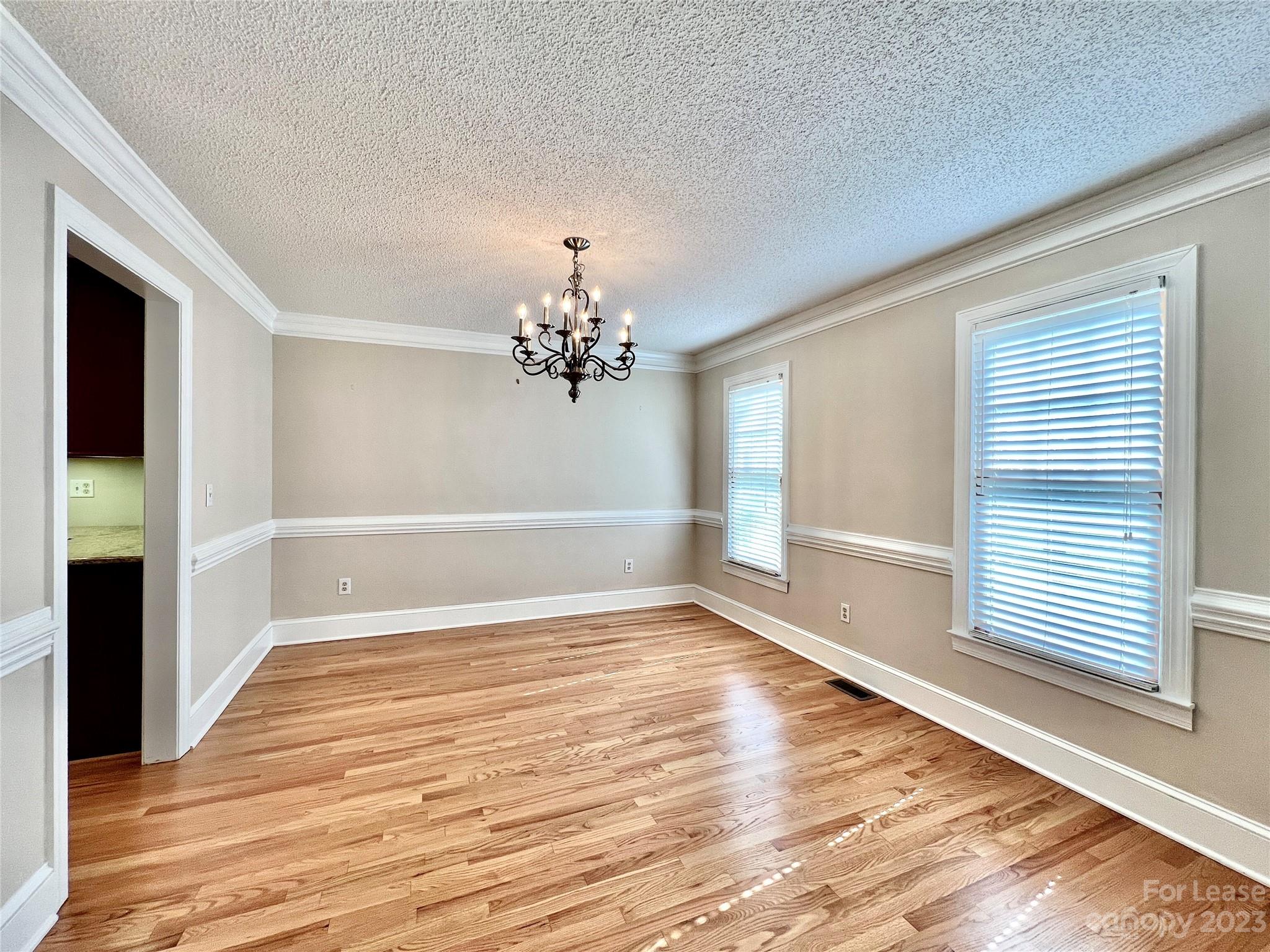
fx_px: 477
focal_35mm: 13
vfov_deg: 89.9
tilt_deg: -1.3
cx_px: 635
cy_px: 476
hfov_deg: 106.2
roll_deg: -0.6
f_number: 1.8
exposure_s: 1/120
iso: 64
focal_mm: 1.57
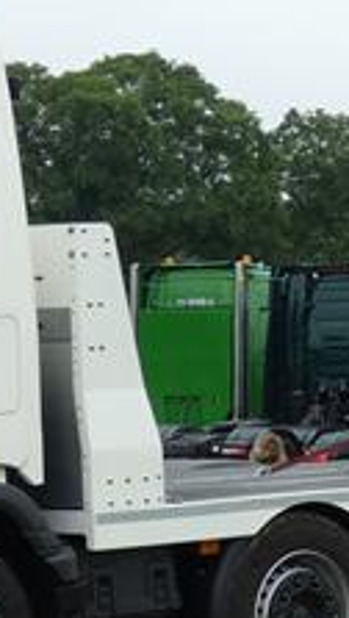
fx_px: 4033
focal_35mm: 246
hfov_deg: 5.0
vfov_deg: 8.8
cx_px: 227
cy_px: 288
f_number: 4.2
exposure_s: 1/250
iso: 80
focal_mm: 11.3
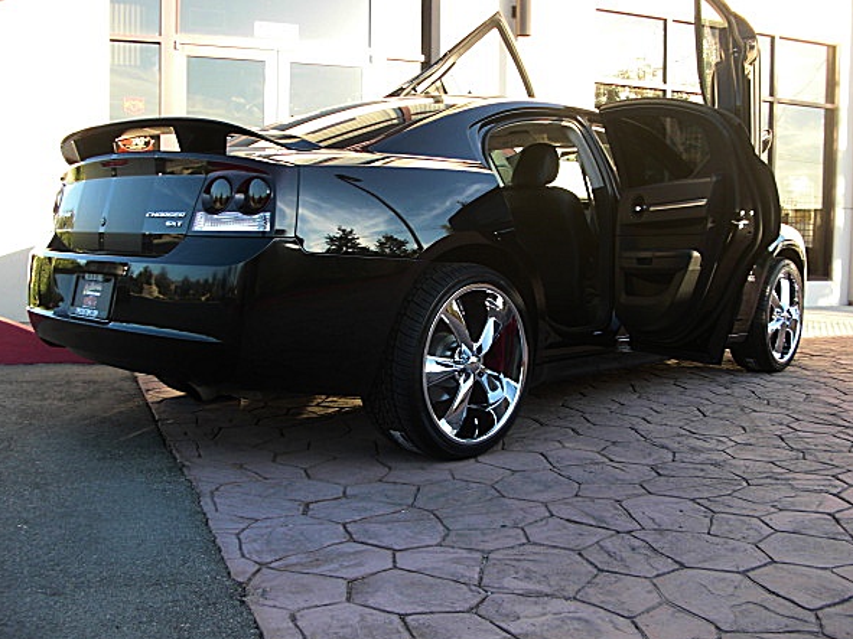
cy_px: 335
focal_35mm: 39
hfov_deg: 47.9
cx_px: 433
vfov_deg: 36.8
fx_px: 961
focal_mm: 6.3
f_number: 2.8
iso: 50
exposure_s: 1/100
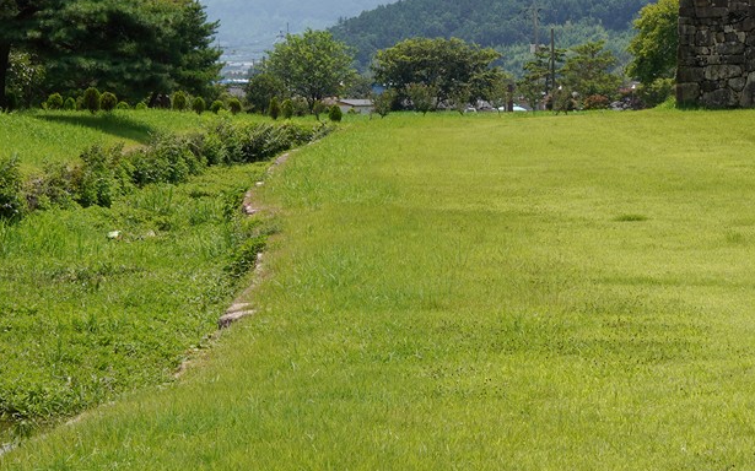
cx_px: 657
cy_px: 161
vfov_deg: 11.3
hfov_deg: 17.7
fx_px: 2386
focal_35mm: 116
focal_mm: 35
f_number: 14
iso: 100
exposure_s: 1/100
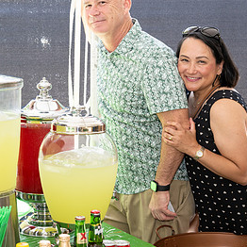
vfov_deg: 20.1
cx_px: 36
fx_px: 694
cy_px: 85
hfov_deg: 19.9
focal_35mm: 86
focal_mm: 43
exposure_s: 1/160
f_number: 5.6
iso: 400
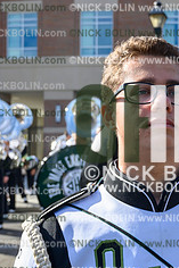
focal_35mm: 59
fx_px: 441
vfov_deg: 34.0
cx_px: 156
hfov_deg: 22.5
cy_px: 139
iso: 200
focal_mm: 24
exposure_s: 1/800
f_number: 5
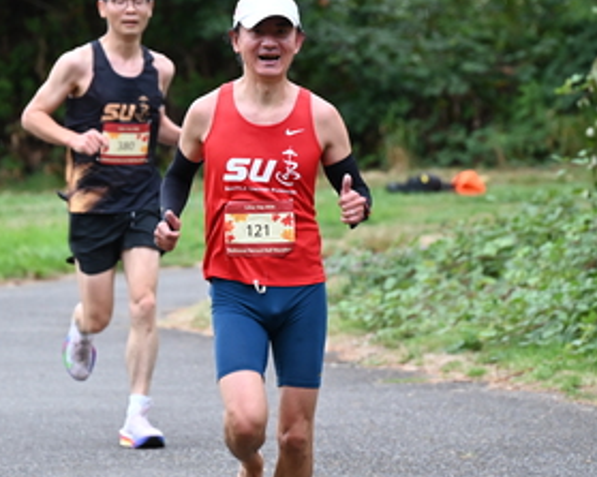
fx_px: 6535
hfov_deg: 5.2
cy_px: 127
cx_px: 214
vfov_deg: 4.2
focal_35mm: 370
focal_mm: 200
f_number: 6.3
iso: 1400
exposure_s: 1/250
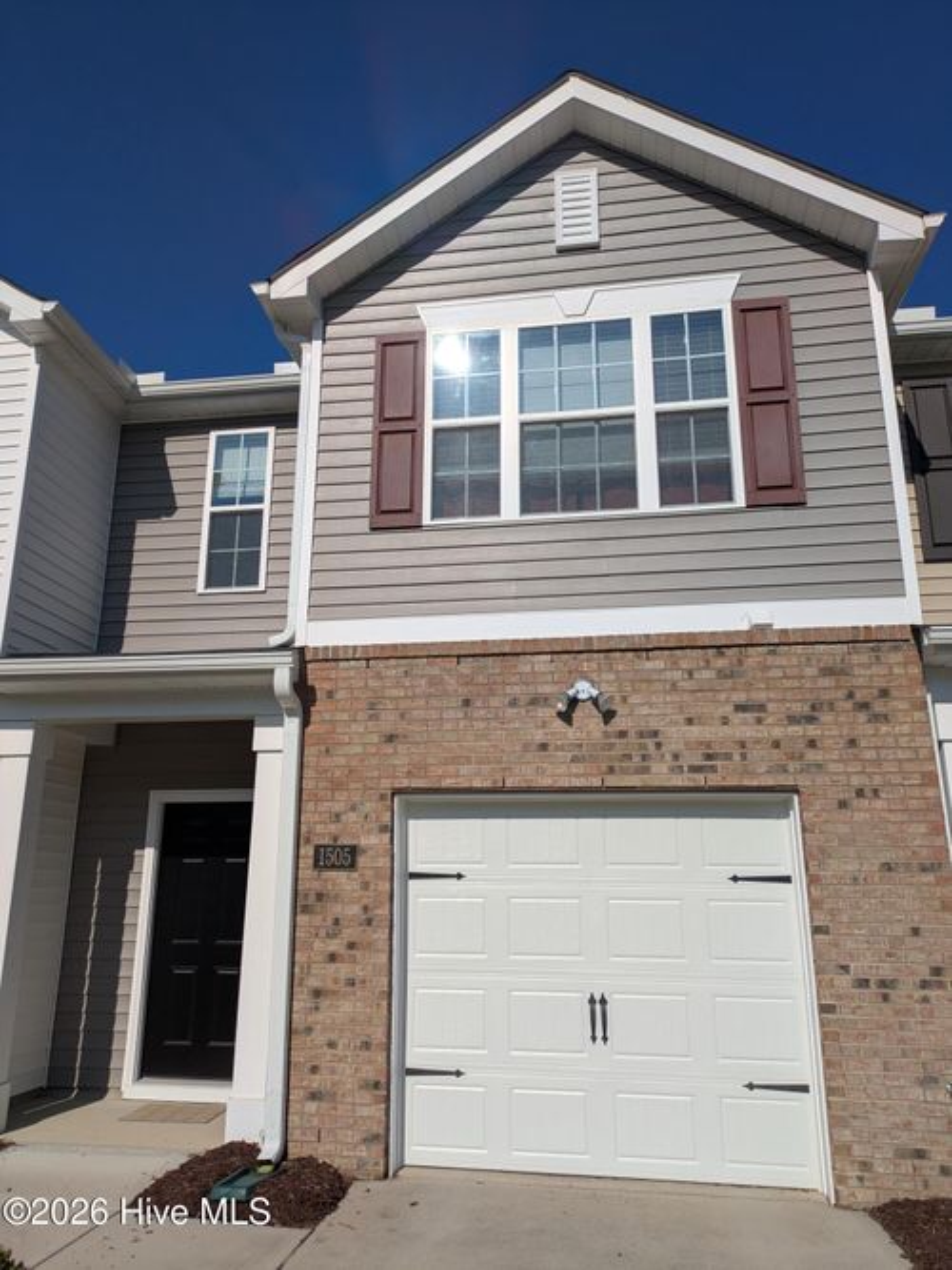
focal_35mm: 25
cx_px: 476
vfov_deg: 69.4
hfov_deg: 54.9
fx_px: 917
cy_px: 635
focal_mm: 5.43
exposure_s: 1/6452
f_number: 1.89
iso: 46
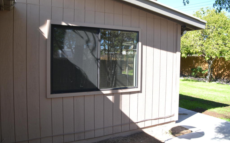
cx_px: 119
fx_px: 194
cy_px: 62
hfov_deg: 61.2
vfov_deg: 40.5
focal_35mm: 31
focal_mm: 18
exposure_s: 1/125
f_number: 6.3
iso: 400
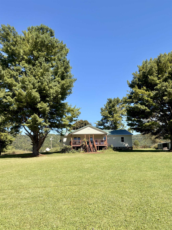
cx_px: 86
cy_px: 115
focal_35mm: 26
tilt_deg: +7.9
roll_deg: +0.7
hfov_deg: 53.0
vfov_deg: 67.3
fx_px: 172
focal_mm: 5.96
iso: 50
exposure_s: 1/1706
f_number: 1.6
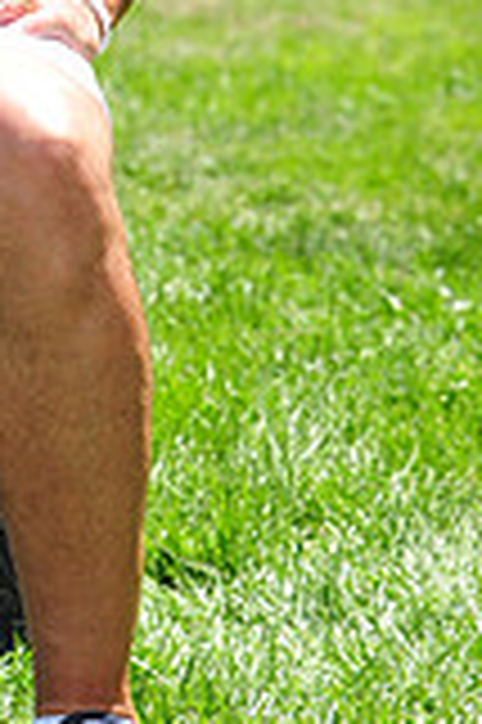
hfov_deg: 3.2
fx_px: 8694
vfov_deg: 4.8
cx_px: -374
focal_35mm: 432
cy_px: -171
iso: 200
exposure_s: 1/500
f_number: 5.6
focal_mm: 120
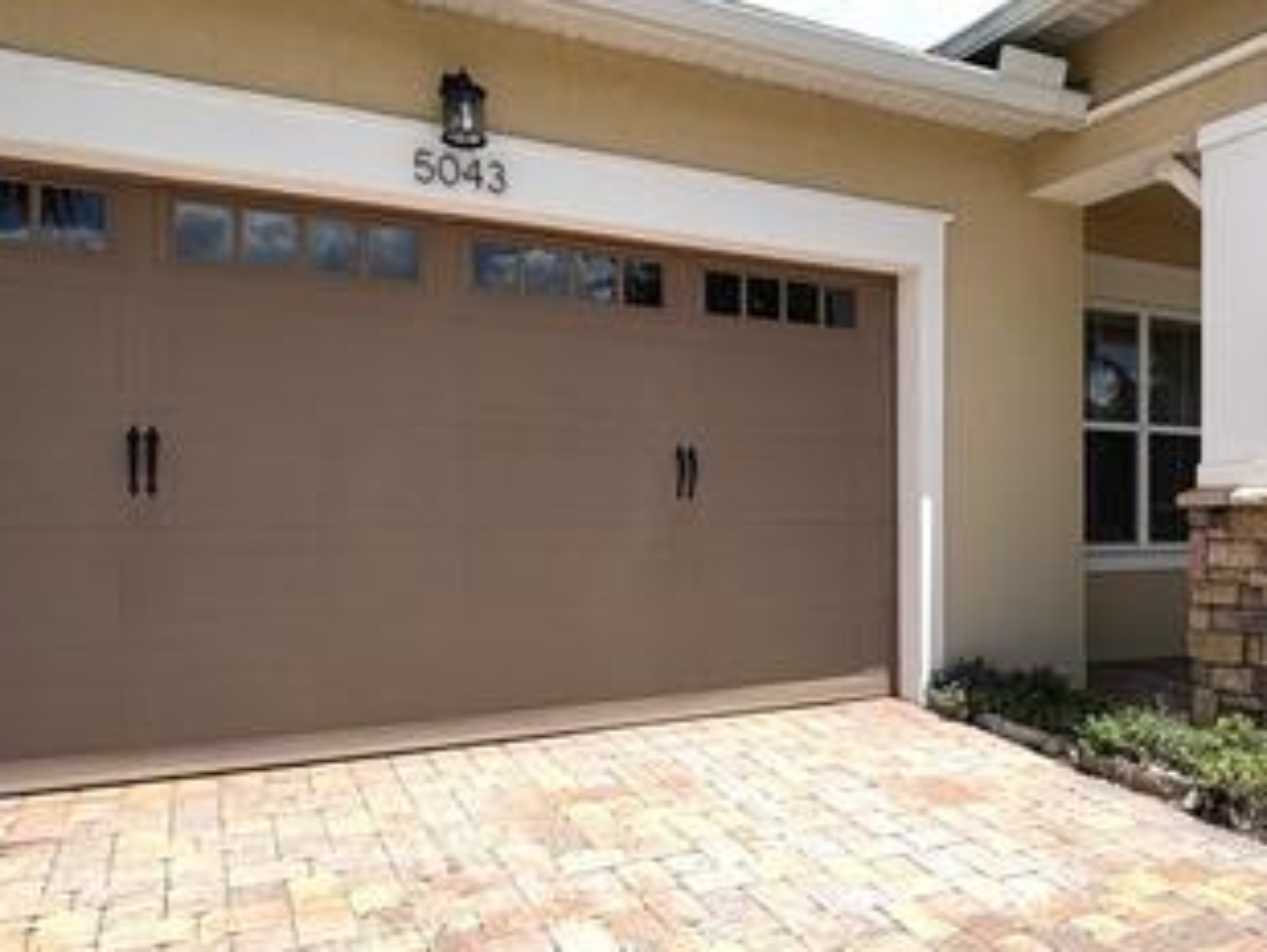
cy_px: 525
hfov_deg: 60.6
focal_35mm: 29
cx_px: 808
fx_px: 1062
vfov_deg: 48.2
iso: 25
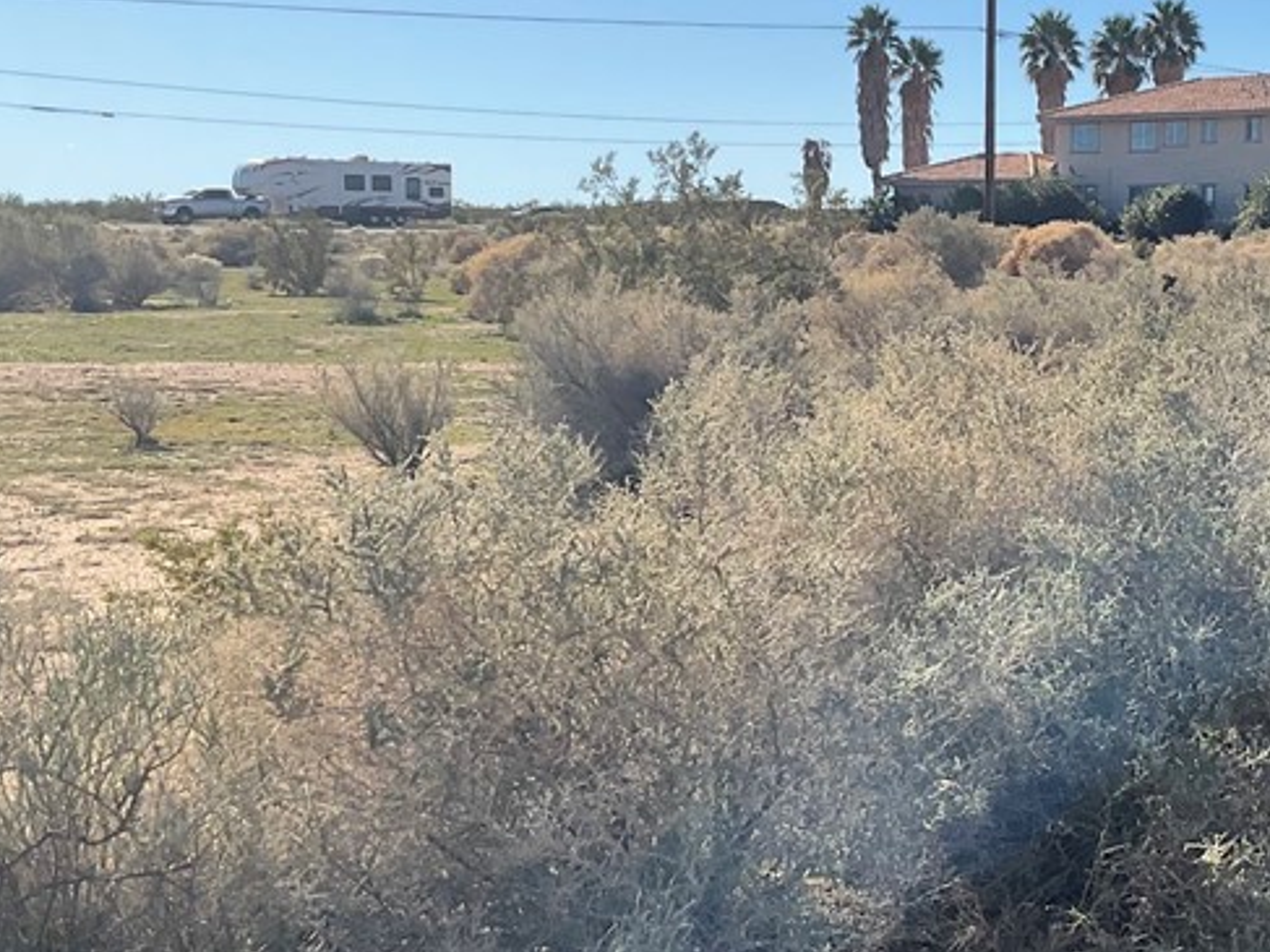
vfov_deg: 24.0
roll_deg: -1.4
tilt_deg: -4.5
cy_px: 373
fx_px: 2237
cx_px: 957
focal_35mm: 61
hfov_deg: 31.1
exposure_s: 1/3125
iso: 16
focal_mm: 3
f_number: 1.8
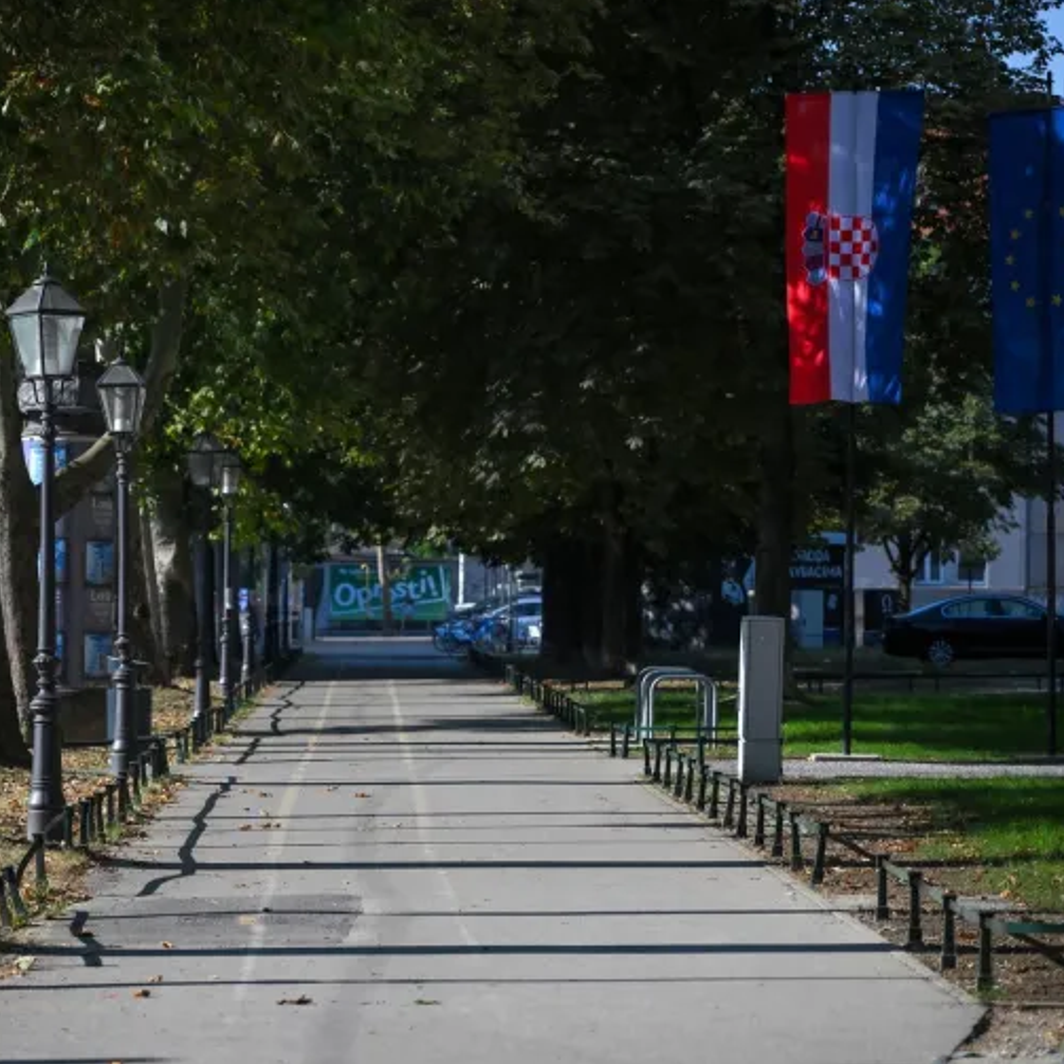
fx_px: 5355
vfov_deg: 11.3
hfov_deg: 11.3
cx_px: 442
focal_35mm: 154
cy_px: 530
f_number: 4
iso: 500
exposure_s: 1/6400
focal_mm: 120
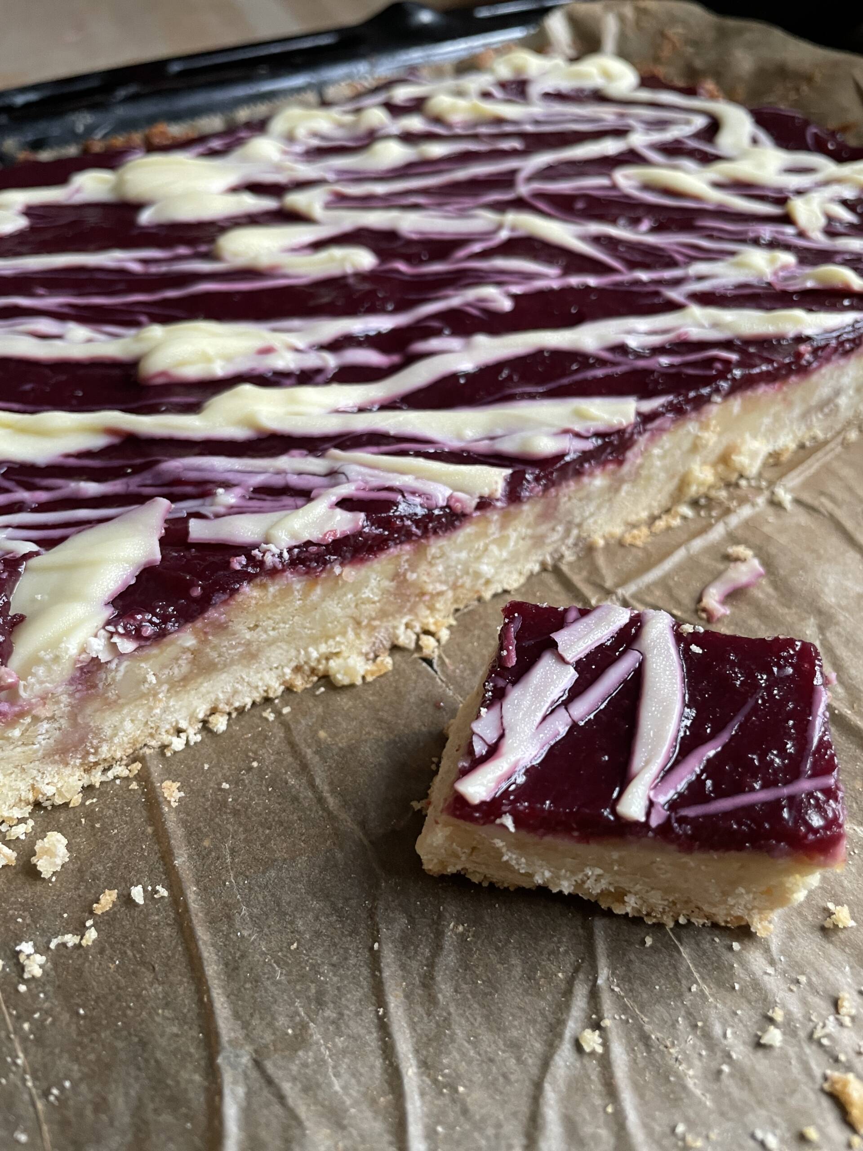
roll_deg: +0.5
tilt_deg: -44.2
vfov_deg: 67.3
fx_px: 864
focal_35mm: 26
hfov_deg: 53.1
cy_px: 576
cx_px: 432
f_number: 1.6
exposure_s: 1/60
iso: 320
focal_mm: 4.2
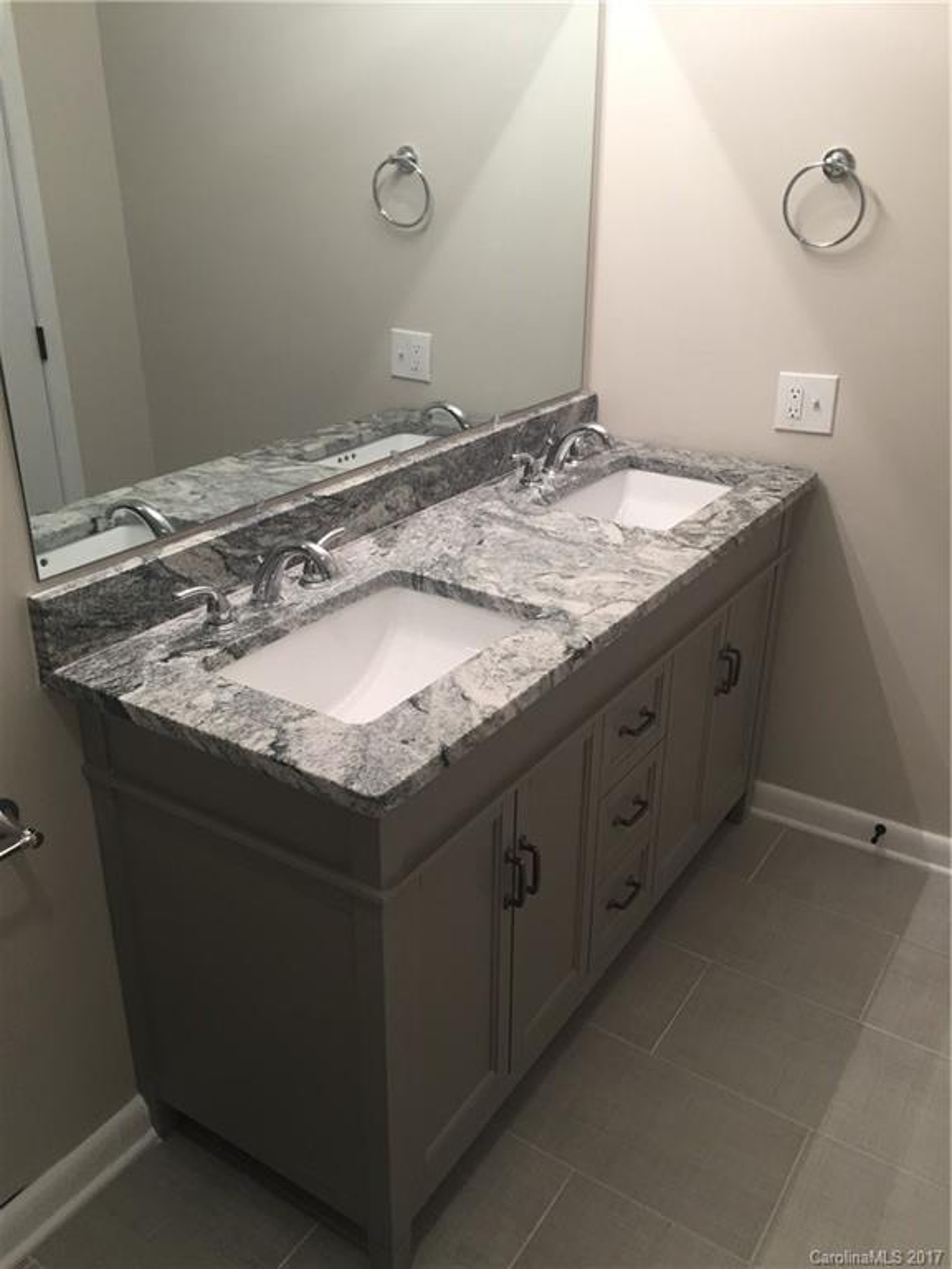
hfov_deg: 48.2
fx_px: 1063
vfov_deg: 61.7
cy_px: 634
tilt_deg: -22.8
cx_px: 476
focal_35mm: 29
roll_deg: -0.8
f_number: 2.2
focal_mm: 4.15
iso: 32
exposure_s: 1/30
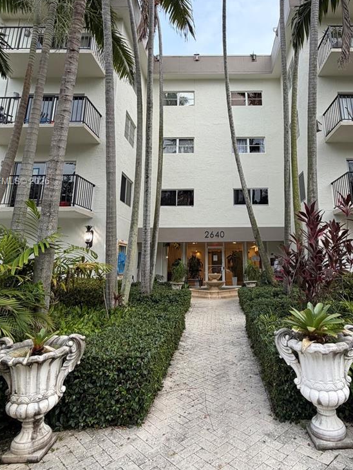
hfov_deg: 58.2
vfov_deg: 72.9
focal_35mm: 23
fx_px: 313
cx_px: 220
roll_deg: +0.5
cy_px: 182
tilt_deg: +16.1
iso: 80
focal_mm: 2.22
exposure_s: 1/121
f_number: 2.2
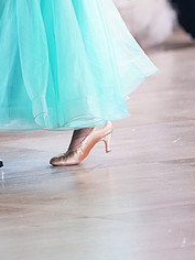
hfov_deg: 3.1
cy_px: -55
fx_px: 3553
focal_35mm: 473
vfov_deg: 4.2
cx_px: 8
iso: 1600
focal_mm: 200
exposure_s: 1/320
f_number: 2.8
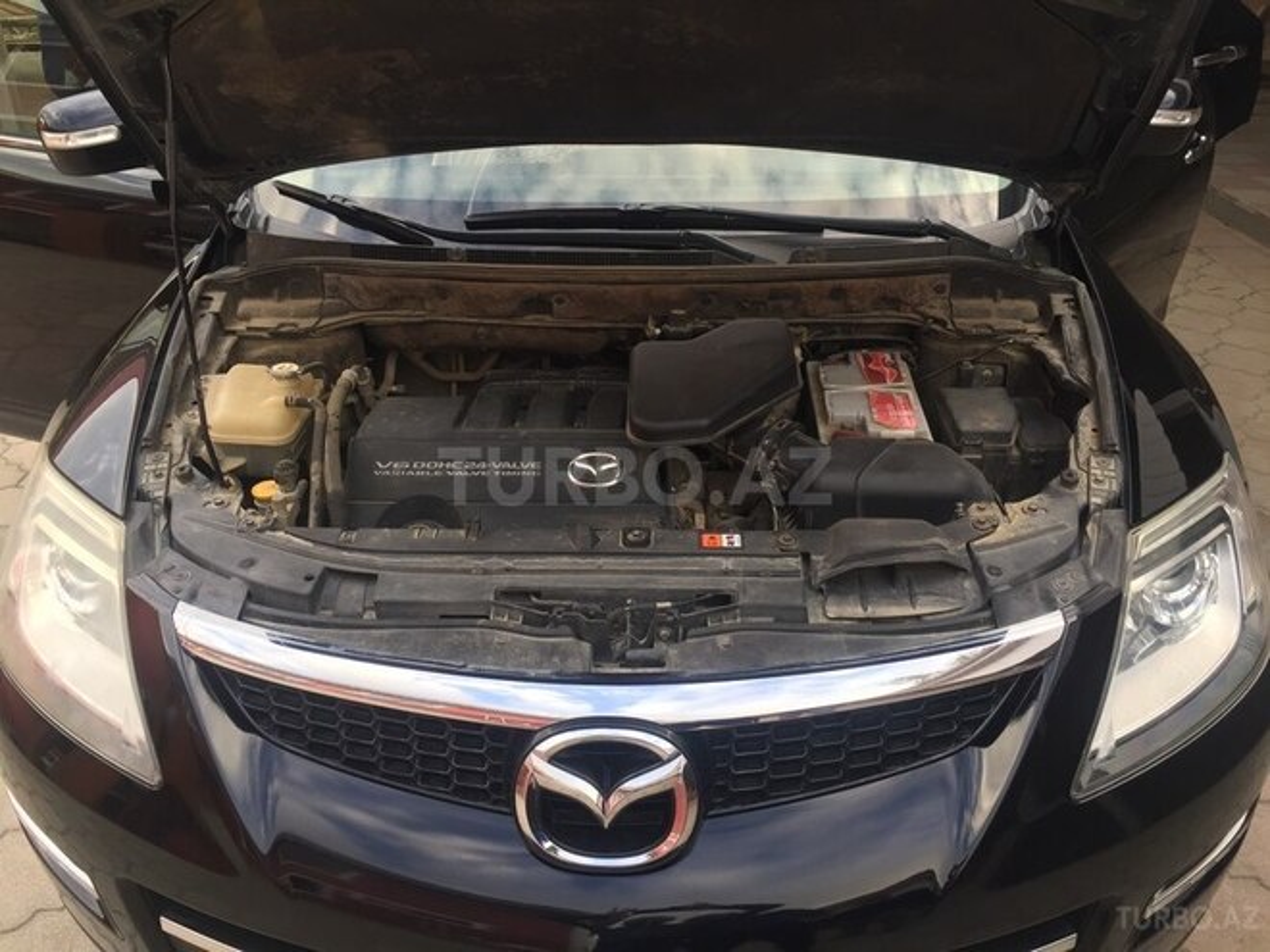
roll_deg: -1.1
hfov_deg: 61.7
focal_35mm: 29
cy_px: 476
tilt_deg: -28.3
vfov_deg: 48.2
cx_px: 635
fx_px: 1064
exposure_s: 1/100
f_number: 2.2
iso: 50
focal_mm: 4.15
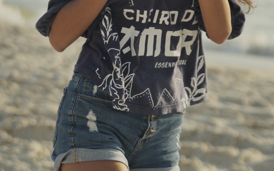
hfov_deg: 8.4
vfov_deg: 5.2
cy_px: -47
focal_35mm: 249
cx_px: 165
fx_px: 1860
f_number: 3.5
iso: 4000
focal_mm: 95.8
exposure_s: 1/8000
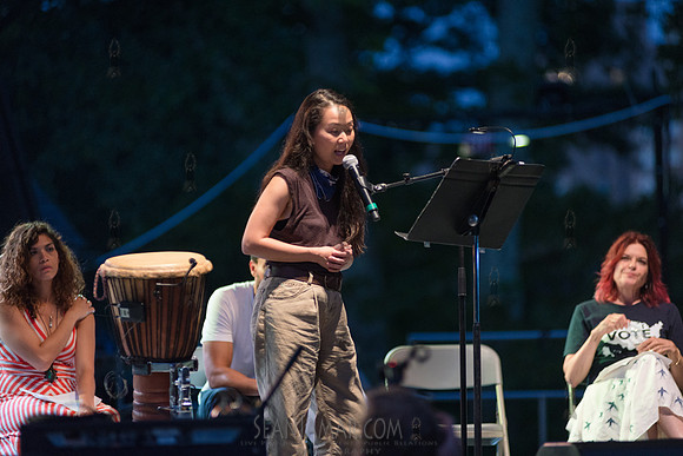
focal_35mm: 200
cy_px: 228
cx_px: 342
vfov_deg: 6.9
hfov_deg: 10.3
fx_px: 3795
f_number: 2.8
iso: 1600
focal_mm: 200
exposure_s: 1/320
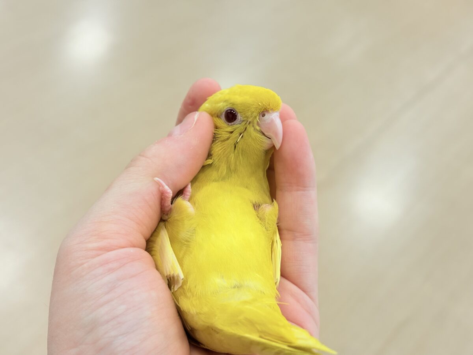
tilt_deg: -39.3
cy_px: 178
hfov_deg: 36.8
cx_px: 236
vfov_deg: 28.0
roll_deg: -10.0
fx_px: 711
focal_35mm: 52
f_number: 1.6
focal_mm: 5.96
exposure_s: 1/50
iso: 32
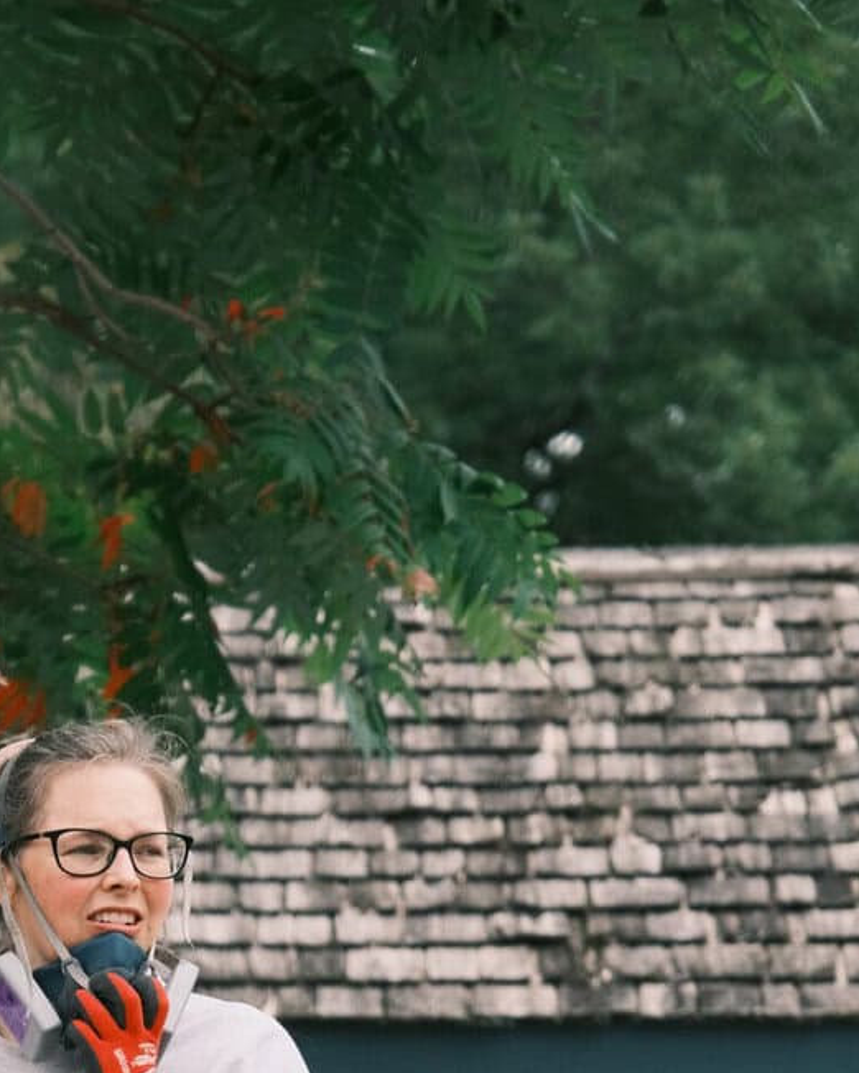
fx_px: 6829
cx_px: -99
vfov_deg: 8.9
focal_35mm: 215
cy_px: 1374
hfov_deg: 7.2
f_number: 2.8
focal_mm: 55
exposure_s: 1/1400
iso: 640
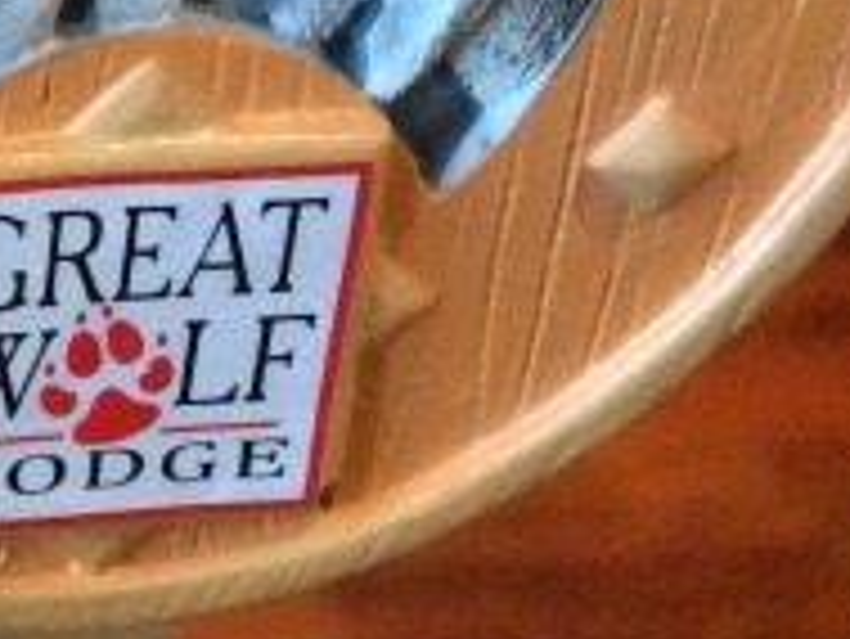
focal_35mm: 157
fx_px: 3858
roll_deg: +2.1
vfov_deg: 9.3
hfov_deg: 10.8
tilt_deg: -30.4
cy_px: -270
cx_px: -1169
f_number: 2.2
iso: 250
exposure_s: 1/30
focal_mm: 4.15
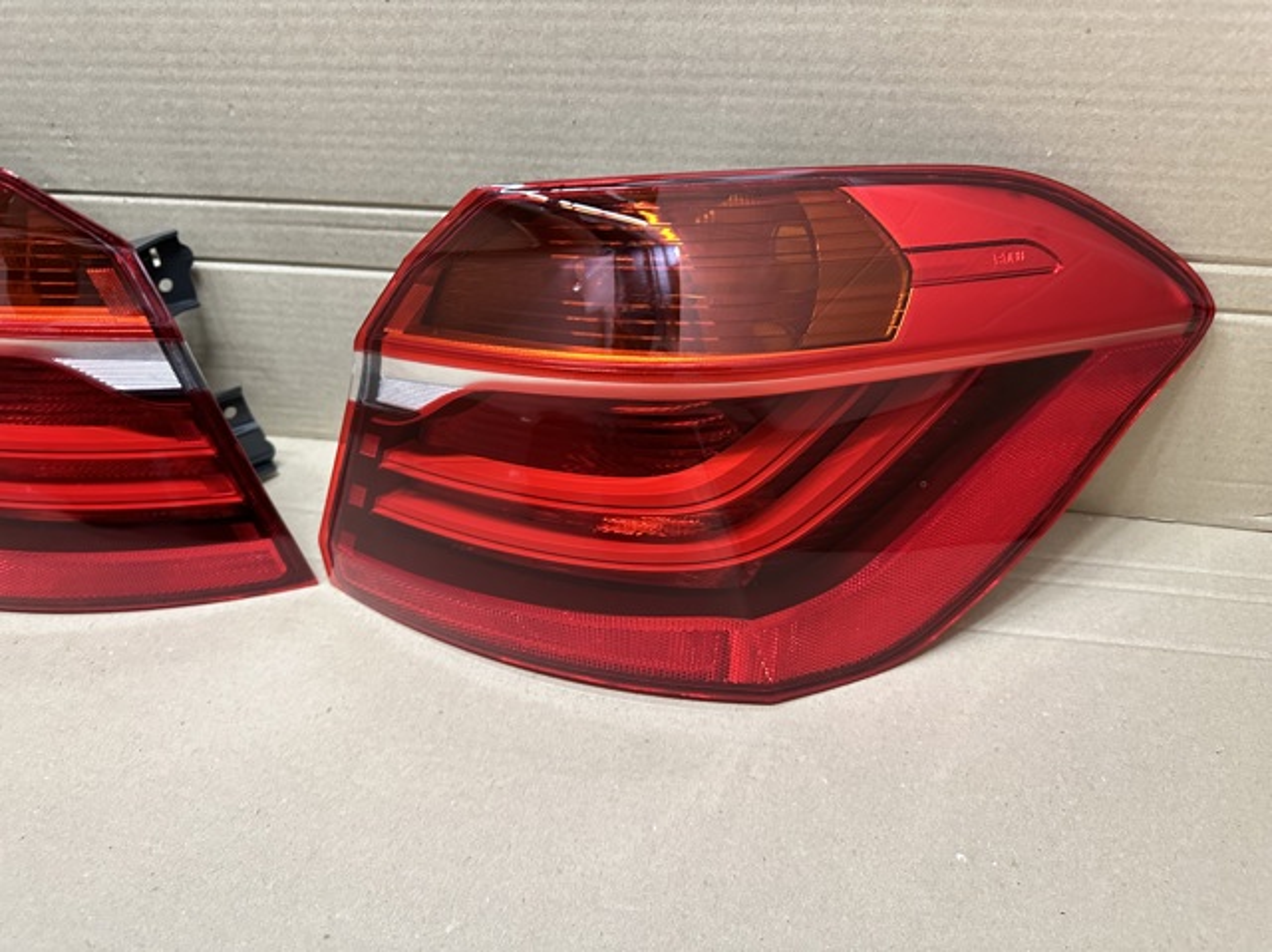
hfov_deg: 71.6
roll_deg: +3.8
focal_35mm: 24
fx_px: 881
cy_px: 476
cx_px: 636
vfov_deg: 56.8
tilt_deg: -39.1
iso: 800
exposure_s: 1/50
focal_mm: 6.86
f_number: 1.78
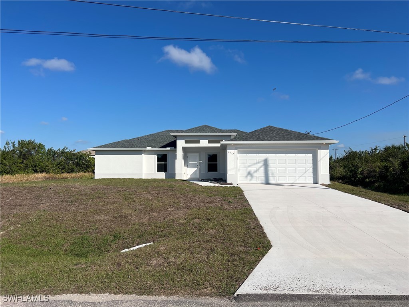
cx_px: 204
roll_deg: +0.2
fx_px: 307
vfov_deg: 53.1
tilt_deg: +1.6
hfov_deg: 67.3
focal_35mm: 26
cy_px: 154
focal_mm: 5.7
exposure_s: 1/8000
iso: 50
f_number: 1.5
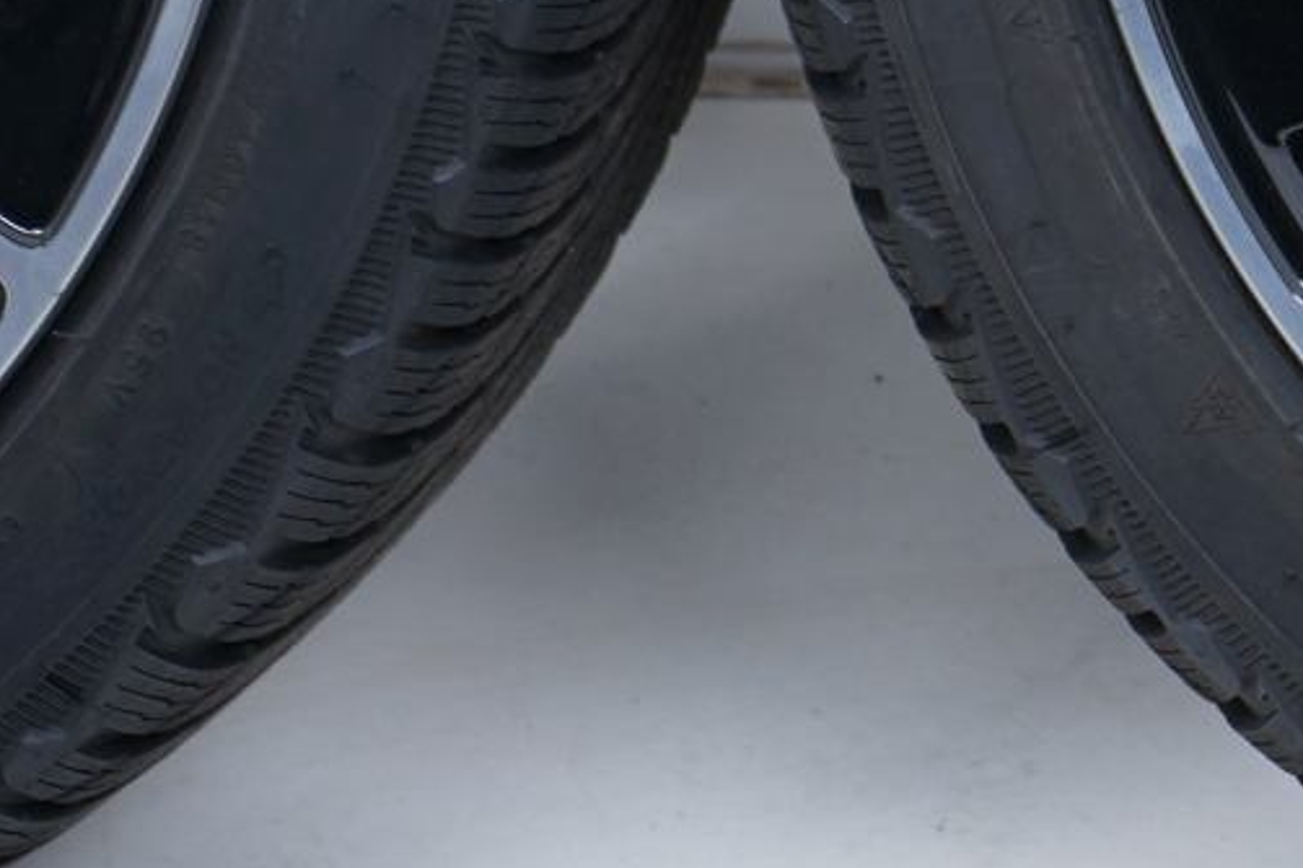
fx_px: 6766
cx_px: 2360
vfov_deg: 7.2
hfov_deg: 10.4
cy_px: -437
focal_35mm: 187
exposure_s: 1/125
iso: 250
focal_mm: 49
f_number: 7.1
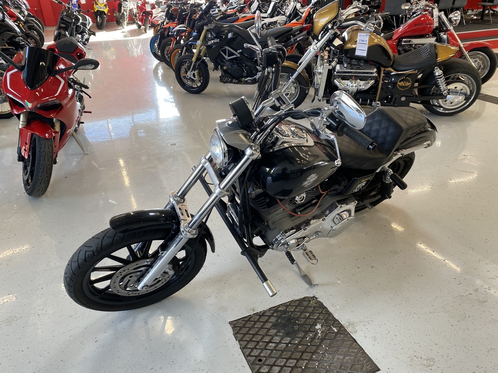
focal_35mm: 26
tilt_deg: -28.3
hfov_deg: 67.3
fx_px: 374
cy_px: 186
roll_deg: +2.4
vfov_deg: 53.1
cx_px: 249
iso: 80
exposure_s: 1/100
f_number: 1.8
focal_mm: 4.25
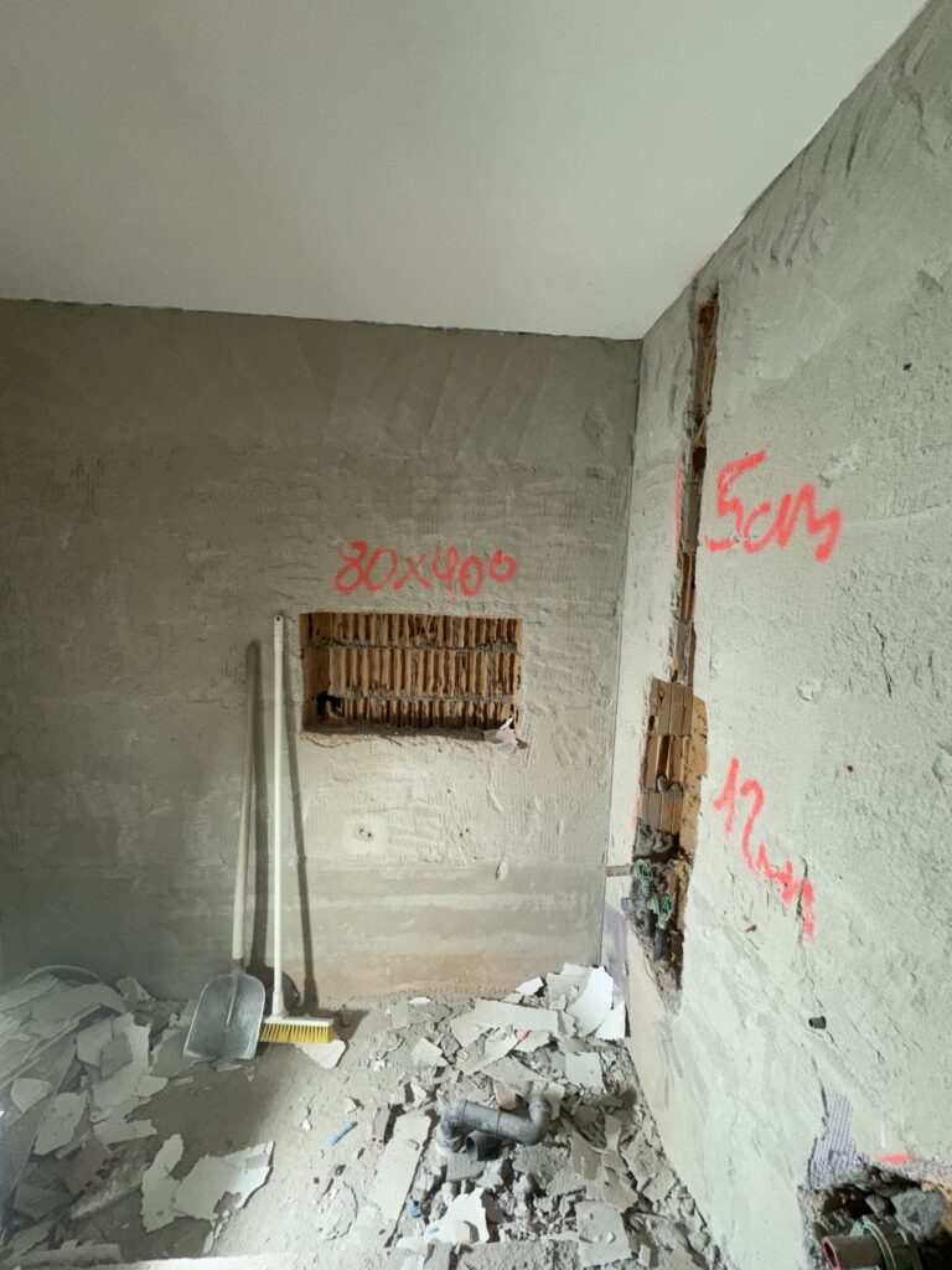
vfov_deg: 102.1
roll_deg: -1.2
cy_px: 635
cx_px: 476
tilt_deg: -5.4
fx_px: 513
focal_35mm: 14
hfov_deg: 85.7
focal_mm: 2.22
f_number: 2.2
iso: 125
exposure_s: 1/100
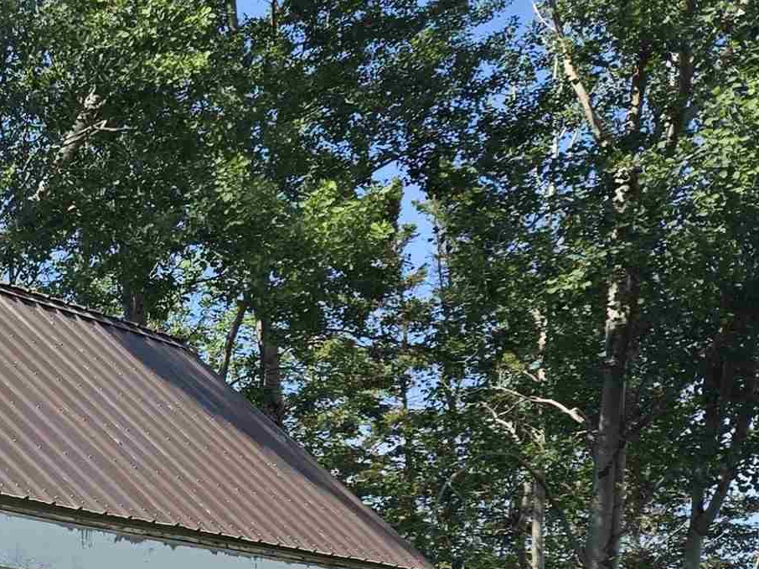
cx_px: -393
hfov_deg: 21.0
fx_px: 1710
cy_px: 562
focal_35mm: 78
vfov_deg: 18.4
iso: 25
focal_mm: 5.4
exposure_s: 1/868
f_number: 1.8
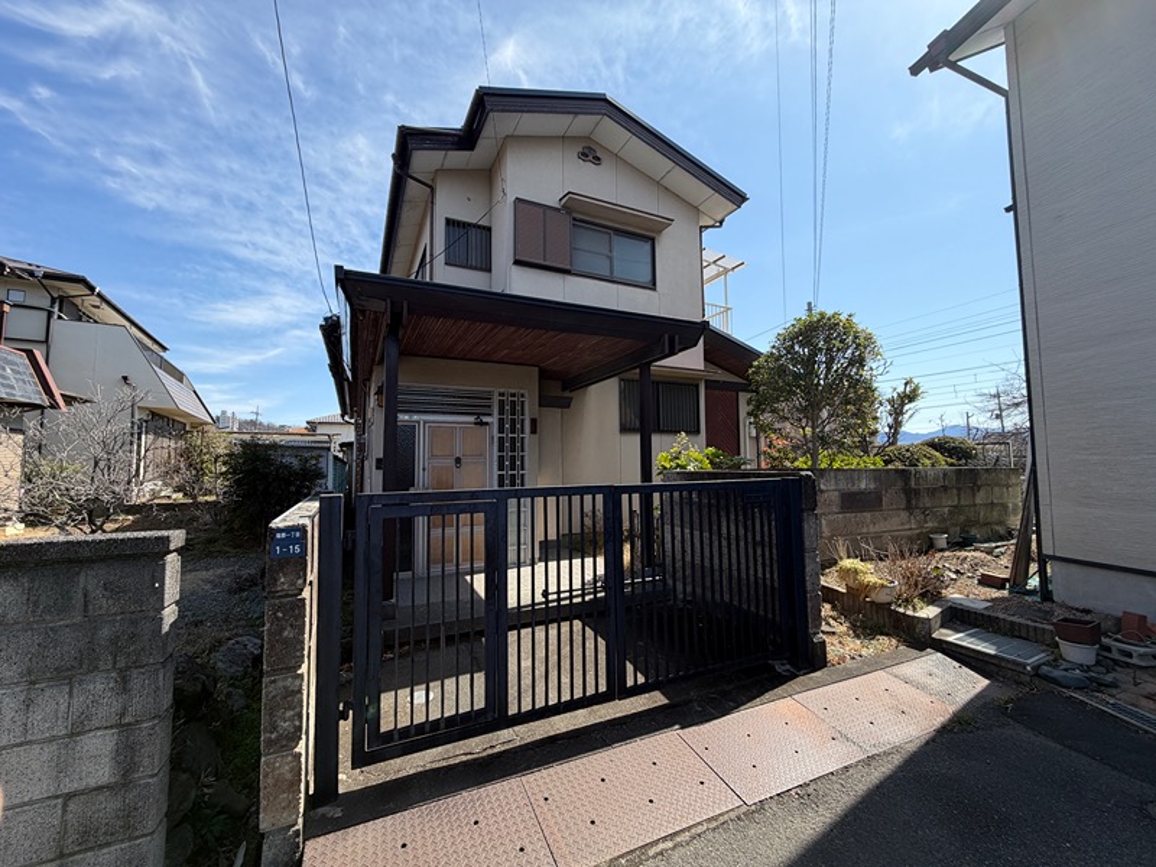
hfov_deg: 102.1
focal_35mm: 14
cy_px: 434
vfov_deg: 85.7
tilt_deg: +4.4
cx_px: 578
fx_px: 468
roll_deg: +0.8
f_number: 2.2
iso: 25
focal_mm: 2.22
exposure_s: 1/770
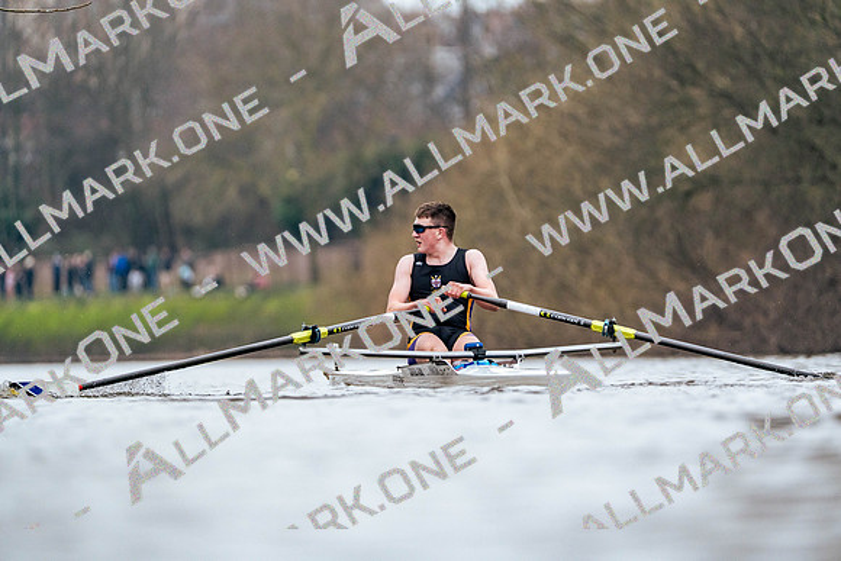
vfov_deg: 2.9
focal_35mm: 478
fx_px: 11169
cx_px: 420
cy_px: 280
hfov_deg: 4.3
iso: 3200
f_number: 6.3
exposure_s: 1/1600
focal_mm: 478
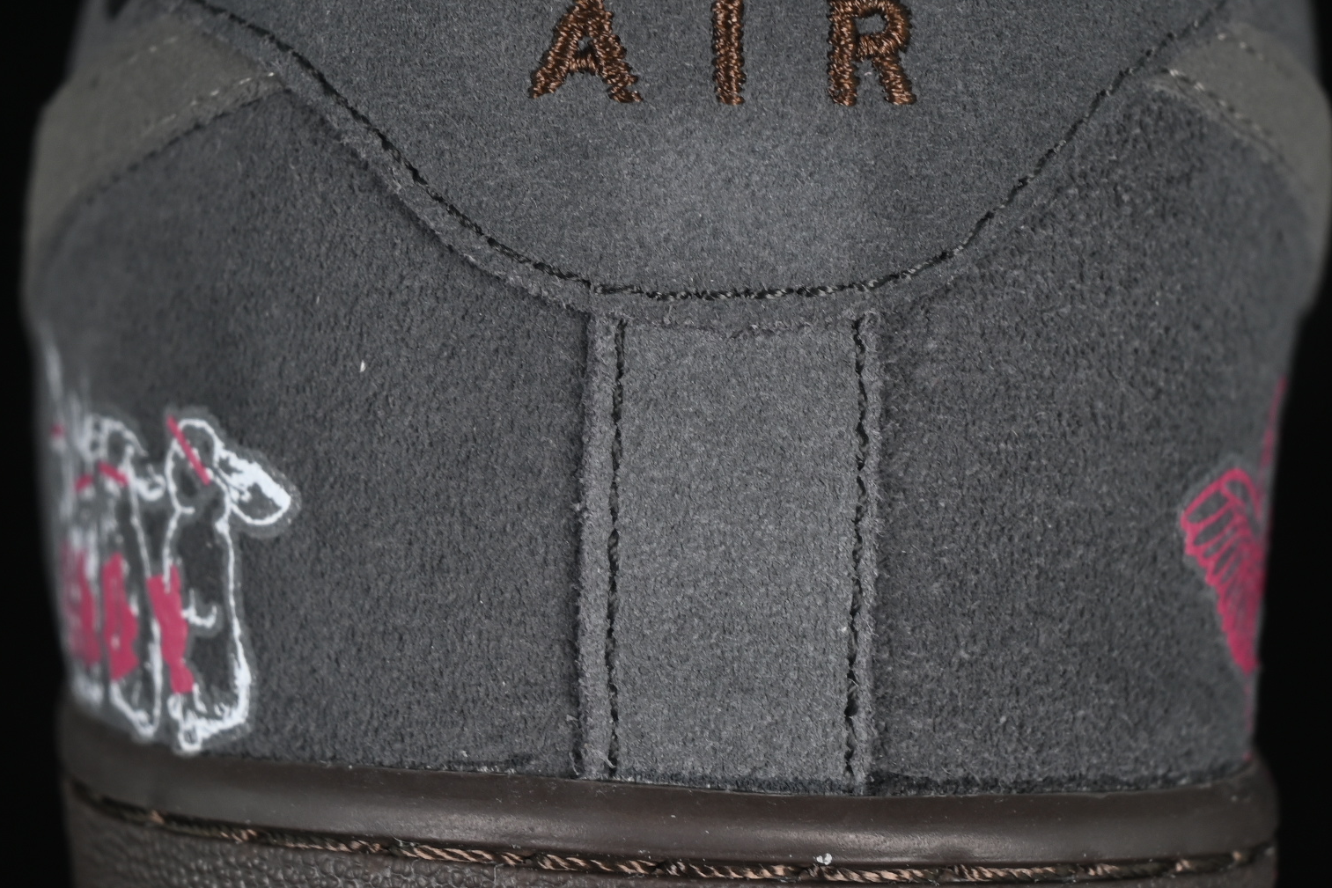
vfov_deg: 9.9
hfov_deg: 14.9
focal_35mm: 138
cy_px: 415
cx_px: 650
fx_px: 5106
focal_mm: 50
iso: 160
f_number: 6.3
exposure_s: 1/50
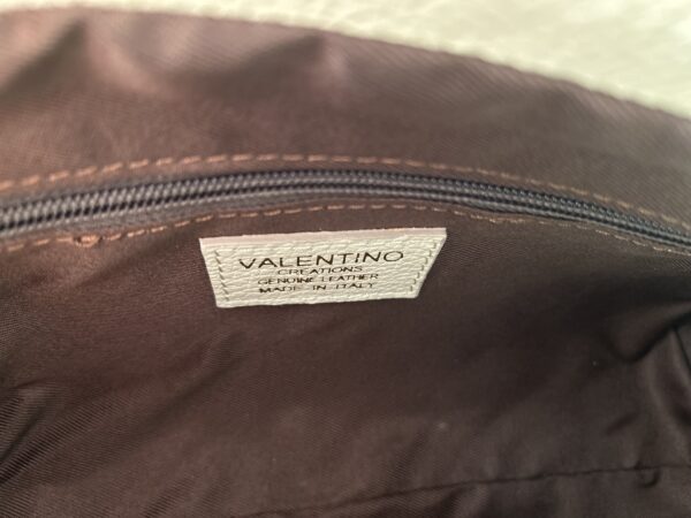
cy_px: 259
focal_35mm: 26
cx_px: 346
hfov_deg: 67.3
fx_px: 519
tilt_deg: -66.0
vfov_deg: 53.1
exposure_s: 1/37
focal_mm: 5.7
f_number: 1.5
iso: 640
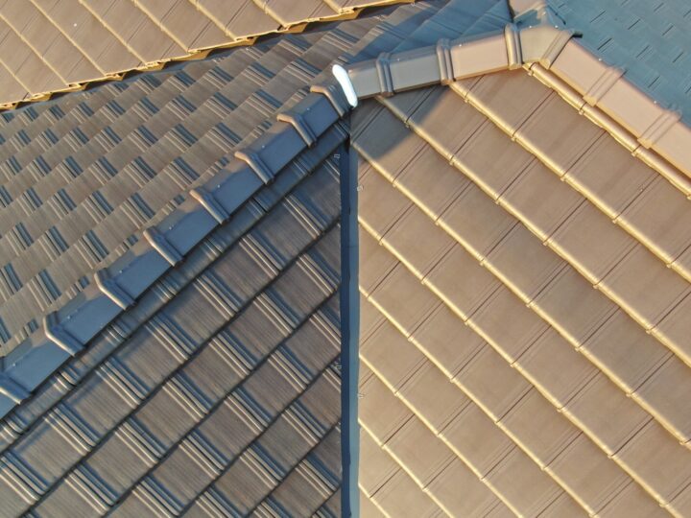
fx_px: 479
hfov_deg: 71.6
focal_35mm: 24
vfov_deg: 56.8
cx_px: 346
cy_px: 259
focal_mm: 4.39
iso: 110
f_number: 2.8
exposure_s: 1/120
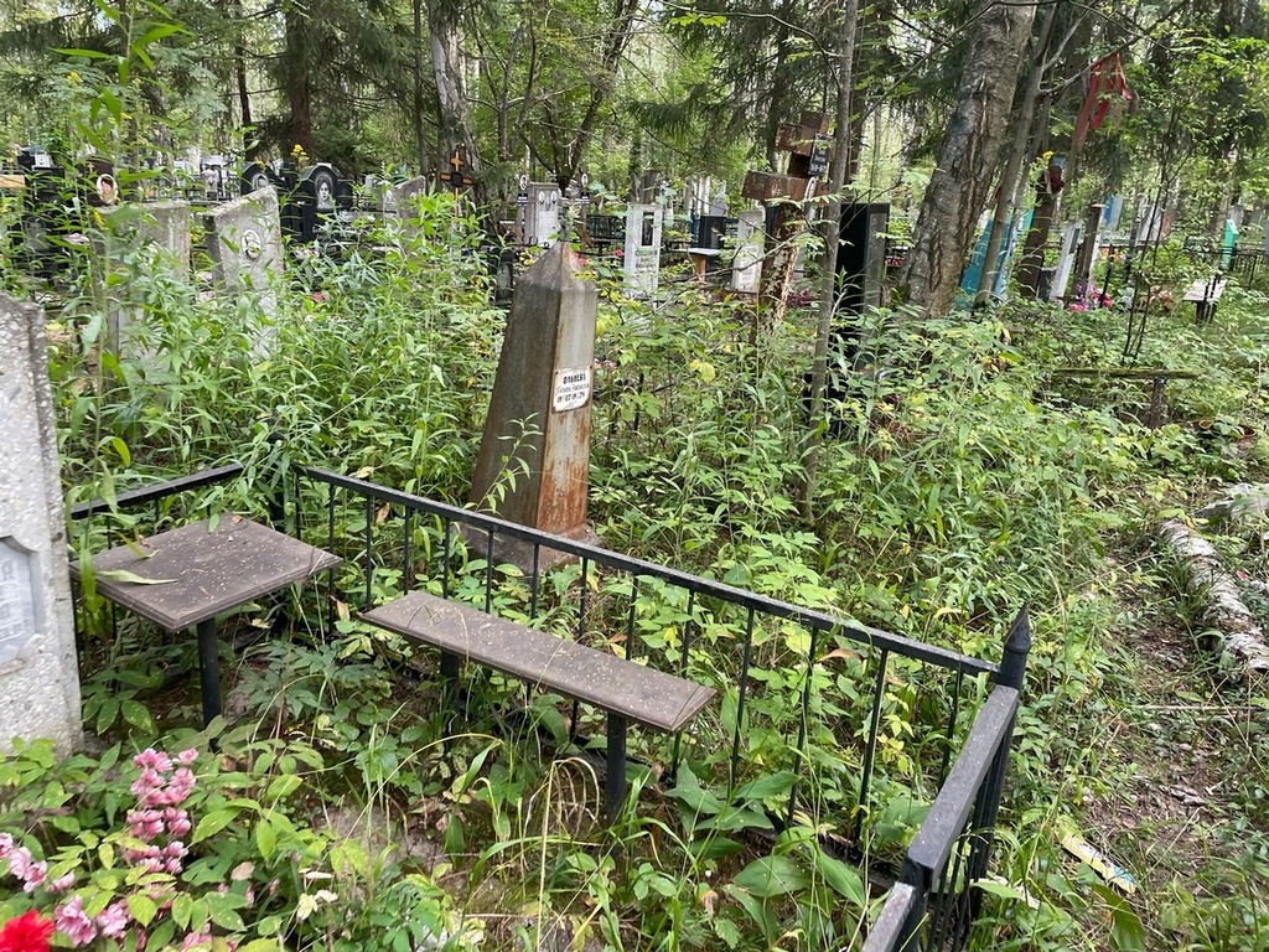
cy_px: 476
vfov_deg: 53.1
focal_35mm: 26
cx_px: 634
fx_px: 953
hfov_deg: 67.3
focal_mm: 4.2
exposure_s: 1/121
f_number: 1.6
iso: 125
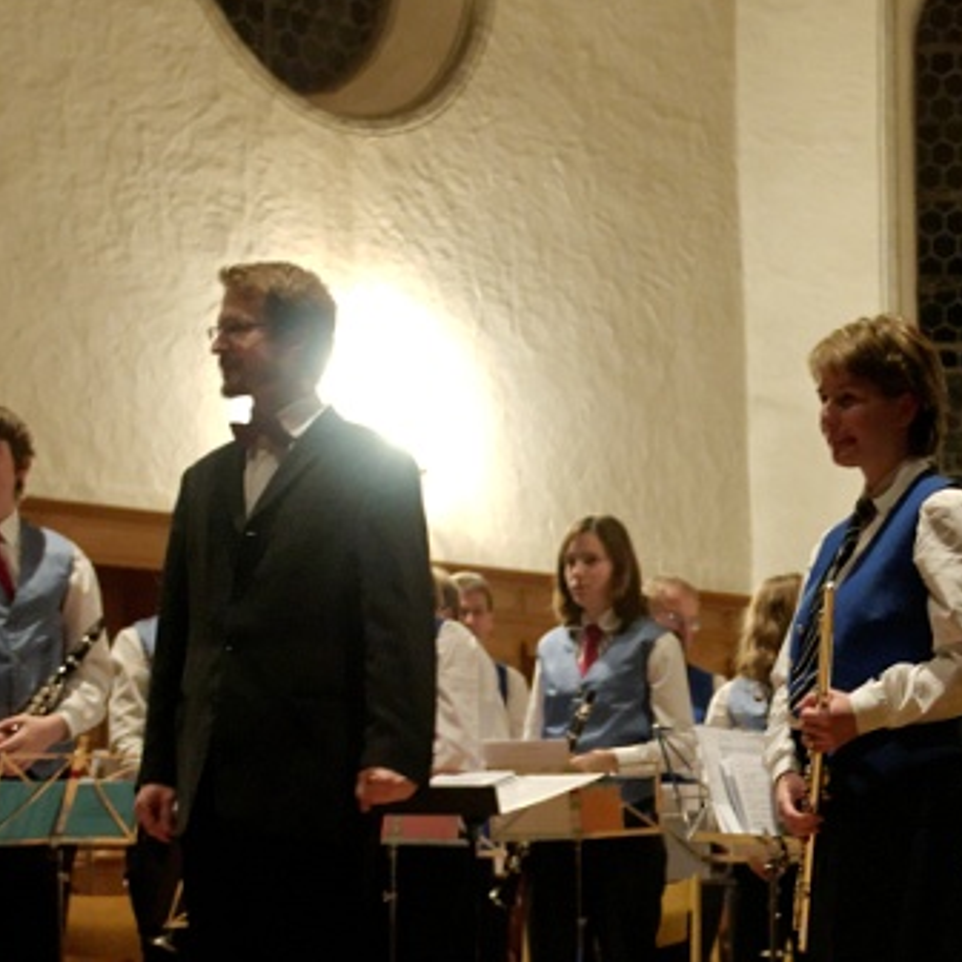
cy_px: 684
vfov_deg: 17.5
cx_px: 711
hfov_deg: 17.5
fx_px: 3117
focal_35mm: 99
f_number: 2.8
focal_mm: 29
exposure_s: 1/40
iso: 1600
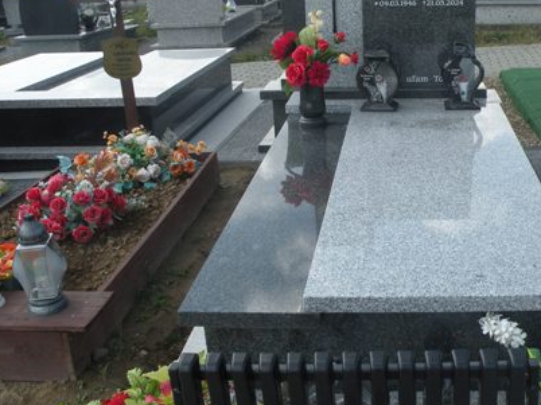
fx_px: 672
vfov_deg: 33.3
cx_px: 393
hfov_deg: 42.8
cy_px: 140
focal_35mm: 43
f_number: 5.6
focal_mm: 4.7
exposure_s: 1/162
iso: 64
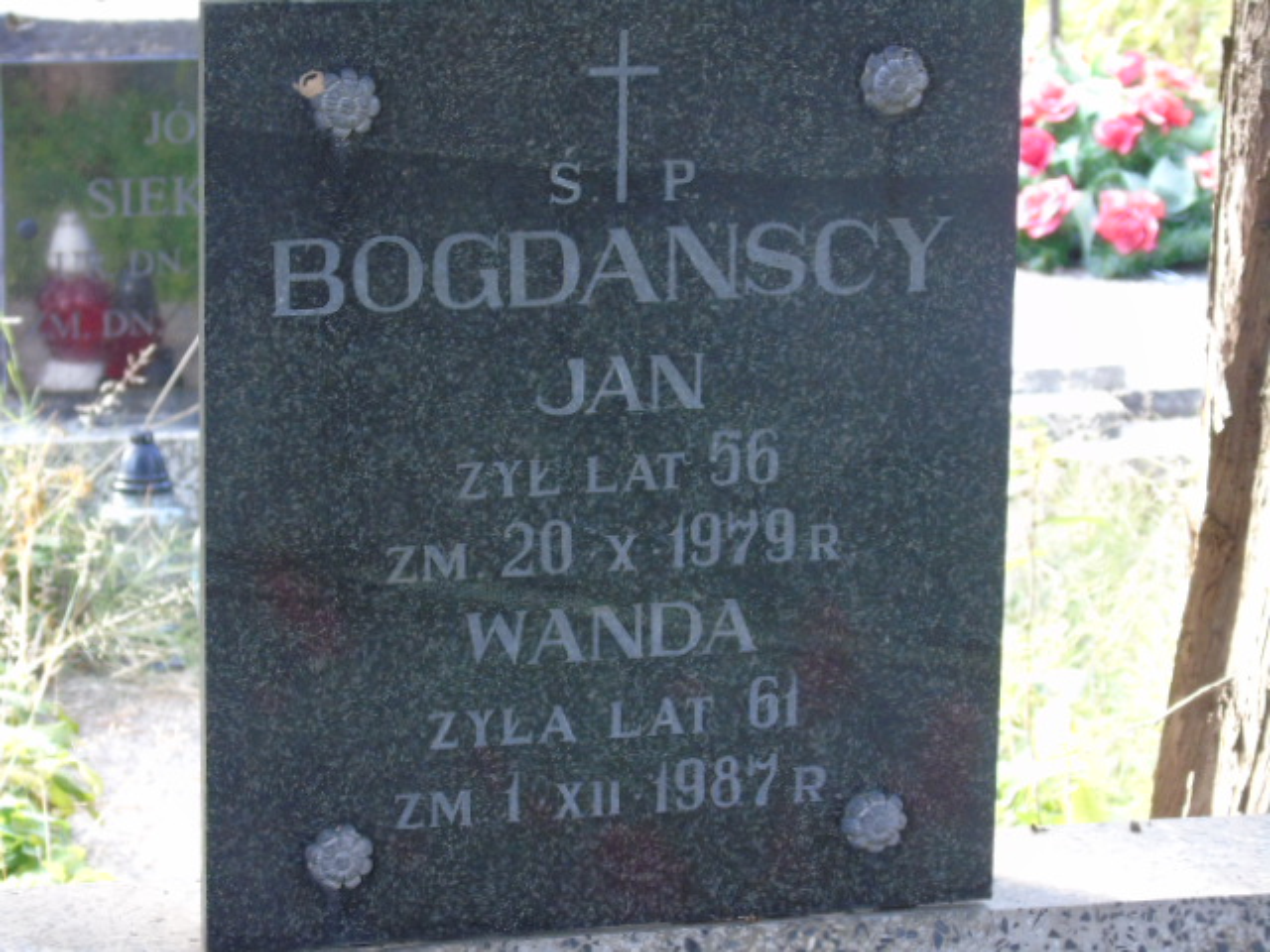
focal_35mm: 124
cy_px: 476
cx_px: 635
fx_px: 4549
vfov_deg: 12.0
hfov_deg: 15.9
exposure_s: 1/60
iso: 400
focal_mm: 22
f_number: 4.6
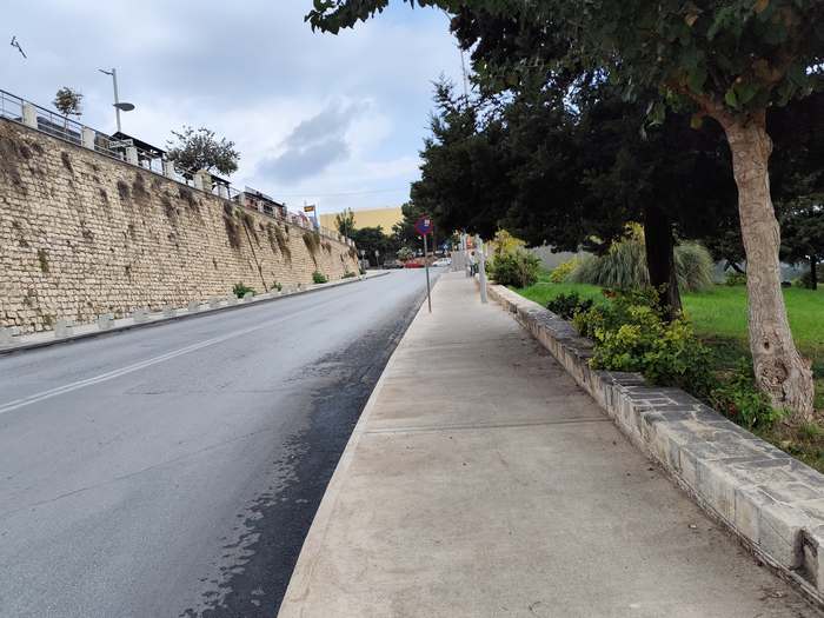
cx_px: 412
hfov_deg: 73.9
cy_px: 309
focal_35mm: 23
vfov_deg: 58.9
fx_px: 547
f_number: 1.65
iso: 50
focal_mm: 6.14
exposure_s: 1/476
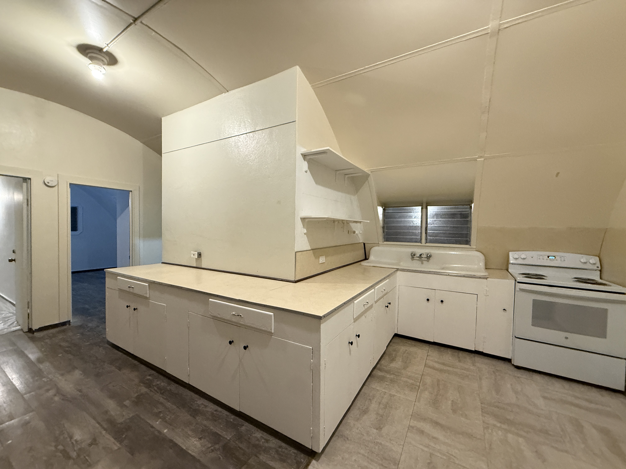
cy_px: 234
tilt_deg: -1.7
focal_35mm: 14
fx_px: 253
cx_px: 313
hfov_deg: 102.1
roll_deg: -3.4
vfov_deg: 85.7
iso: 500
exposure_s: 1/60
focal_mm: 2.22
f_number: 2.2
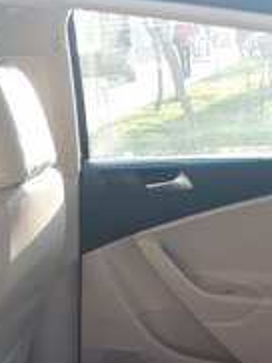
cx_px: 166
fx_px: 774
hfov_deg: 19.9
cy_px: 425
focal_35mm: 74
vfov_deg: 24.1
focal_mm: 3.6
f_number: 1.9
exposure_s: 1/100
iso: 40
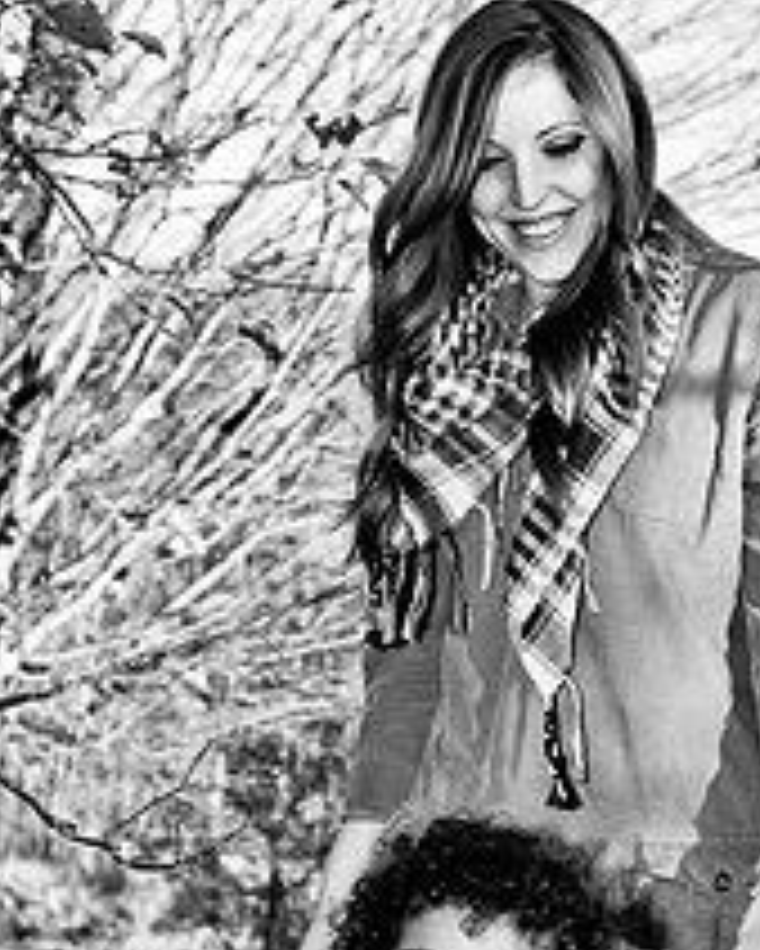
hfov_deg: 21.3
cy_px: 842
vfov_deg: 25.6
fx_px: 2023
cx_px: 447
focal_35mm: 72
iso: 200
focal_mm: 24
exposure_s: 1/320
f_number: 2.8
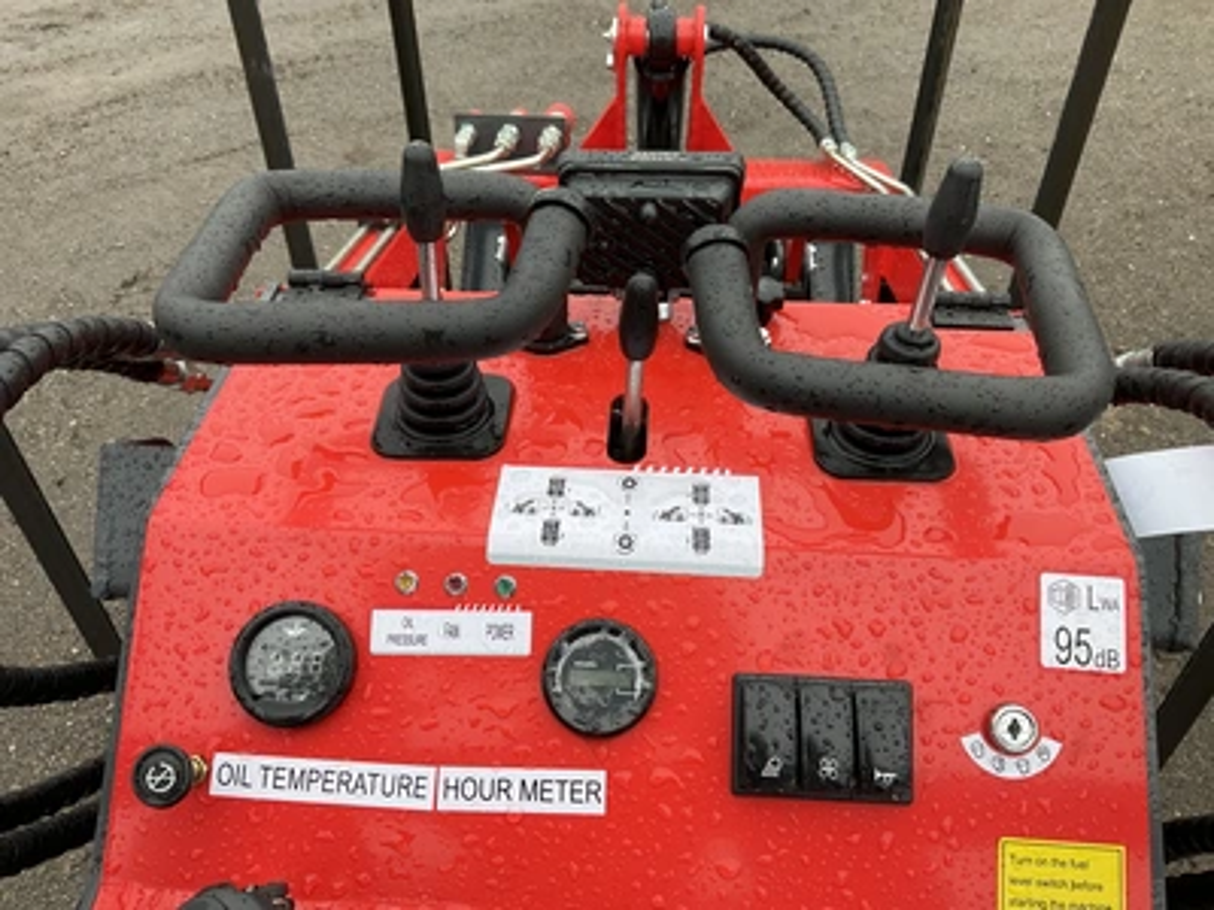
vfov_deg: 48.2
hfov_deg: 61.7
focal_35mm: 29
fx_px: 1017
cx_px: 607
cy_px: 455
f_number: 1.8
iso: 16
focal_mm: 3
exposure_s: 1/130
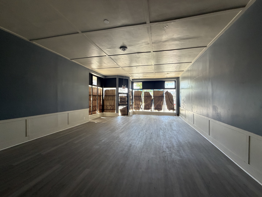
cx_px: 131
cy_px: 98
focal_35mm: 14
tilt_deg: +0.5
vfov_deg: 85.7
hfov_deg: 102.1
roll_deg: -1.3
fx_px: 106
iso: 250
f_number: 2.2
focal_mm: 2.22
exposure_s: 1/121
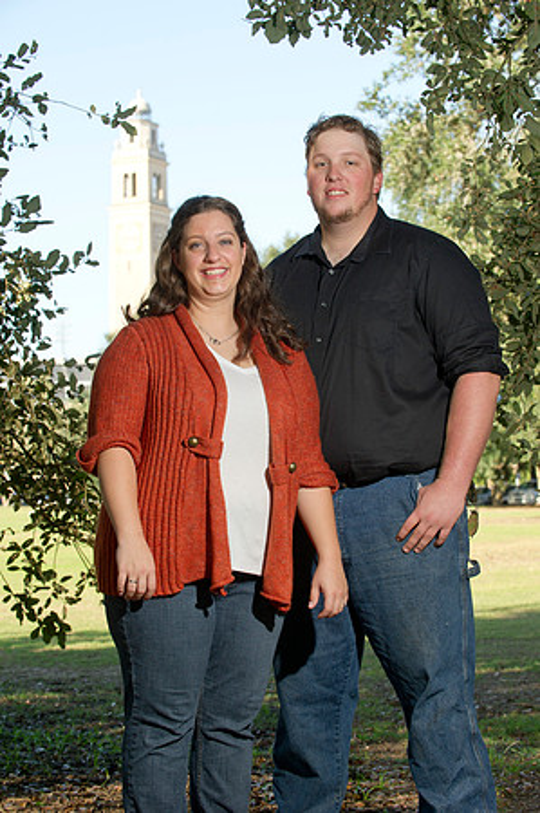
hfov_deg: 17.0
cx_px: 270
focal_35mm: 80
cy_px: 406
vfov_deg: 25.4
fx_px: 1804
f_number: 6.3
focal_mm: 80
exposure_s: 1/160
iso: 200
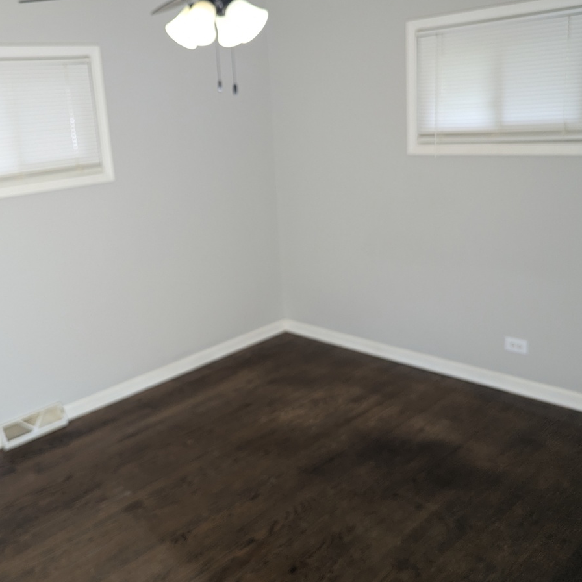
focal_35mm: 34
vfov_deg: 48.4
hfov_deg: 47.9
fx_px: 647
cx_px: 209
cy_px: 258
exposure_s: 1/60
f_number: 1.85
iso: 97
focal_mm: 6.81
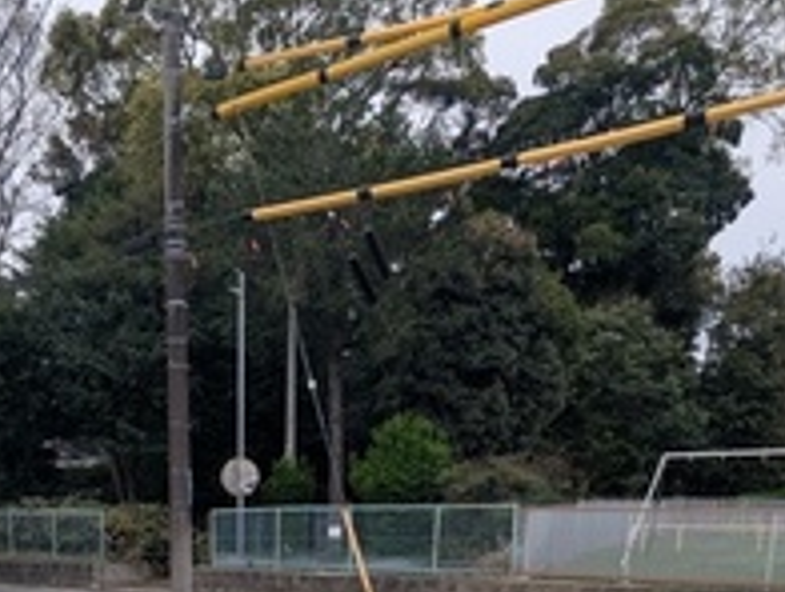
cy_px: 712
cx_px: 188
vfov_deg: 31.1
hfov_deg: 45.9
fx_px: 887
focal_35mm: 39
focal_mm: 2.35
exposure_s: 1/409
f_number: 2.2
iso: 53
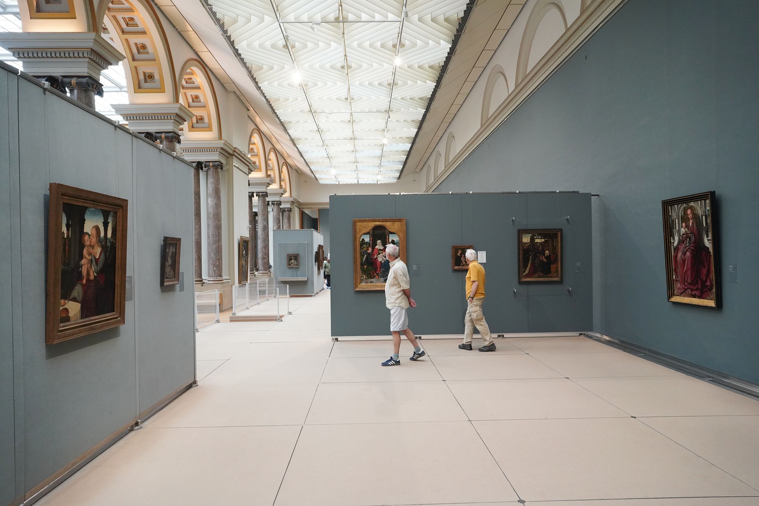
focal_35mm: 24
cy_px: 253
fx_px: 506
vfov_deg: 53.1
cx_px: 380
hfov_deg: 73.7
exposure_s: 1/80
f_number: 8
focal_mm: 24
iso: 3200
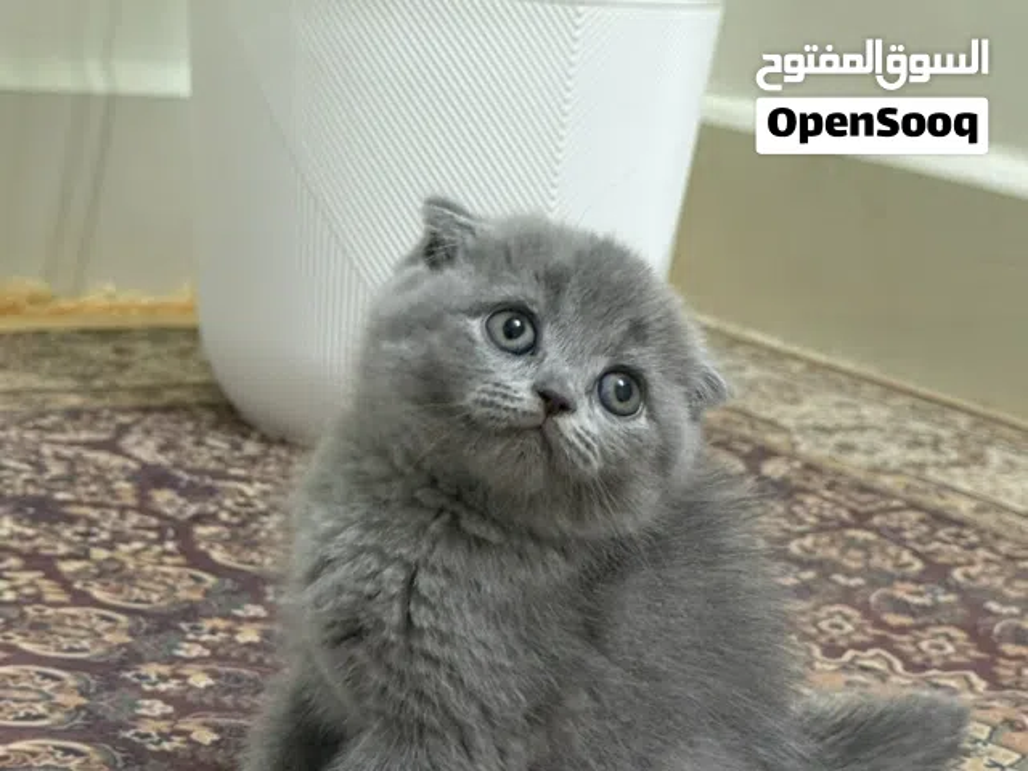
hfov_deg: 39.7
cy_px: 386
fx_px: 1425
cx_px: 514
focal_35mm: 48
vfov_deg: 30.3
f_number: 1.78
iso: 250
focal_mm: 6.76
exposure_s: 1/33
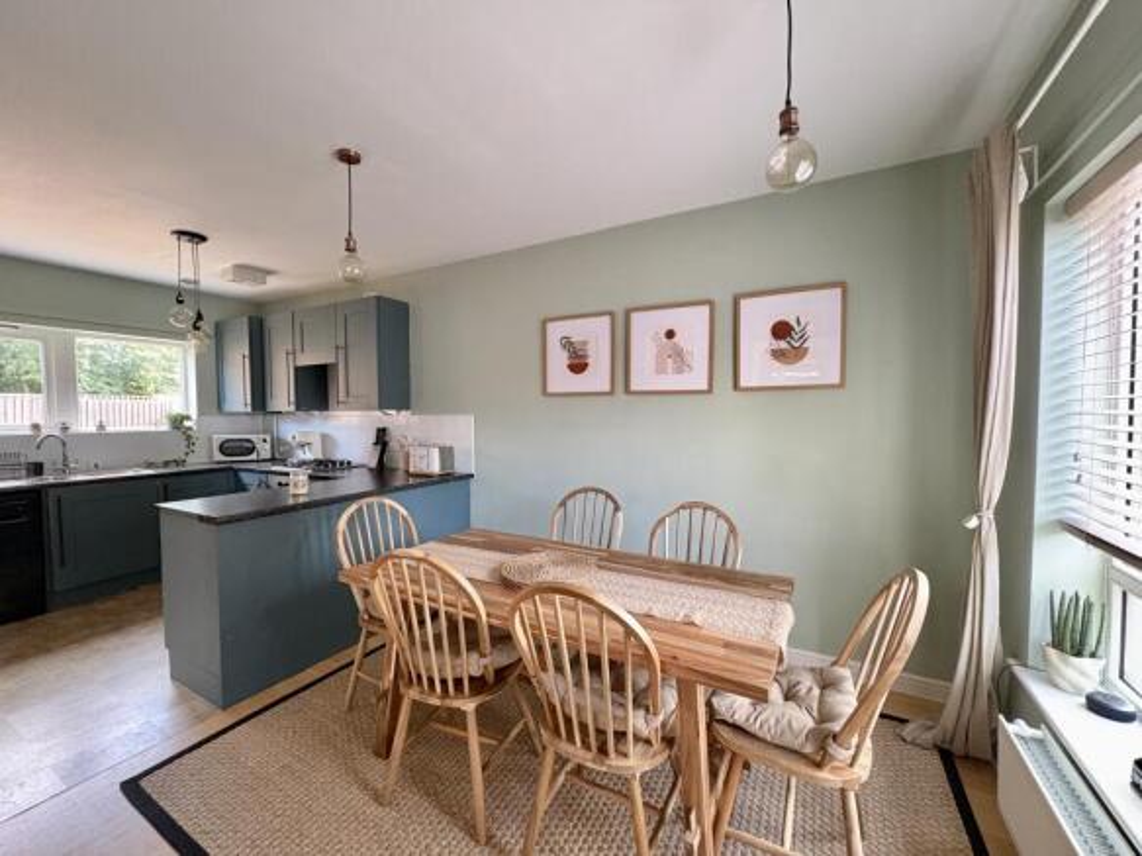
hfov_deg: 102.1
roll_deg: +0.4
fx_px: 462
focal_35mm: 14
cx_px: 571
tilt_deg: -1.4
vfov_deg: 85.7
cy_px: 428
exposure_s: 1/60
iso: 640
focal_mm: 2.22
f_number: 2.2
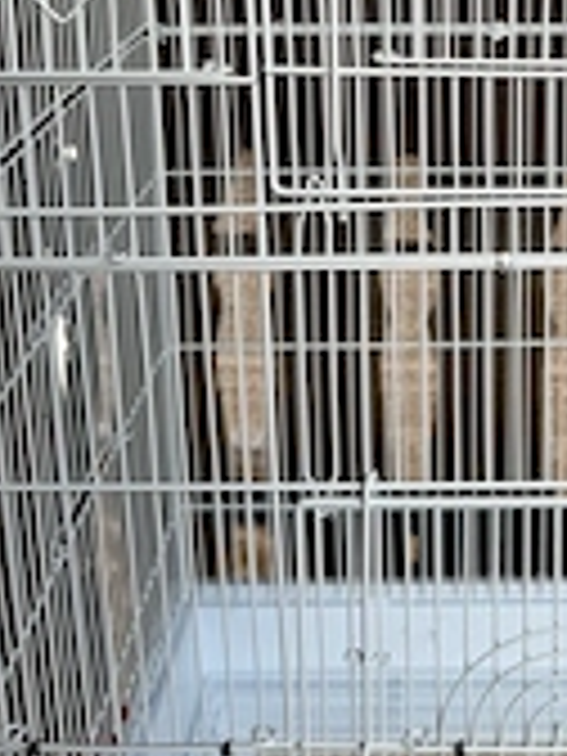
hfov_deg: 24.9
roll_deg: -0.4
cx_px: 508
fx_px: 1245
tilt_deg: -13.2
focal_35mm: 57
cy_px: 4
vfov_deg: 31.3
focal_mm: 6.86
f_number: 1.78
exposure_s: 1/373
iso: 80
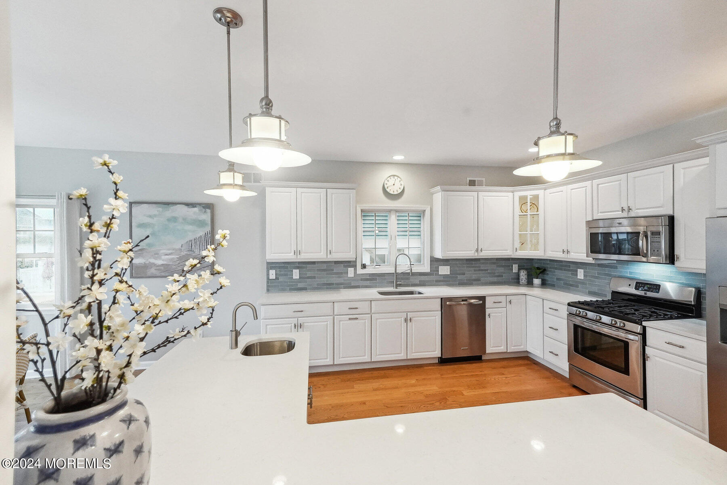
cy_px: 242
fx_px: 283
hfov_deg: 104.2
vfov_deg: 81.3
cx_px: 364
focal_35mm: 14
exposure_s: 1/400
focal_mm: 14
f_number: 7.1
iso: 12800
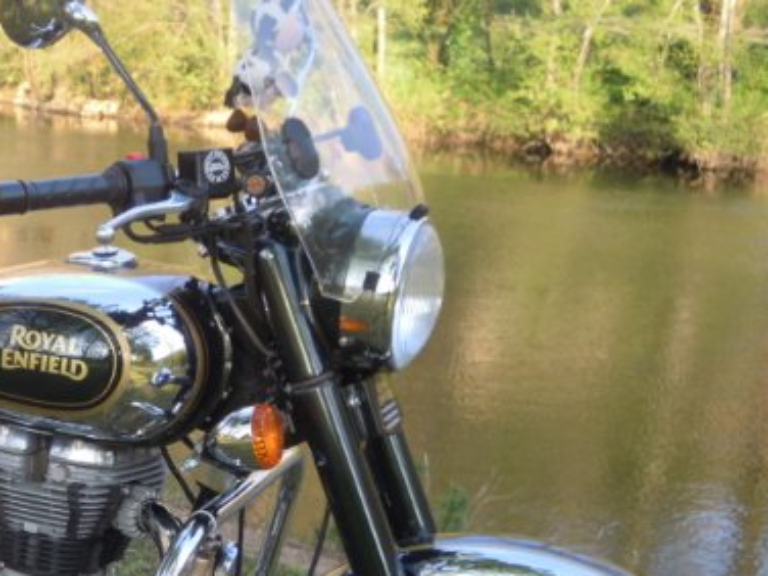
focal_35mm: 68
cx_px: -12
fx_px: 1509
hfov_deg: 26.9
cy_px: 466
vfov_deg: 21.3
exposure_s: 1/200
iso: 100
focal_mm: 5.7
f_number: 2.8
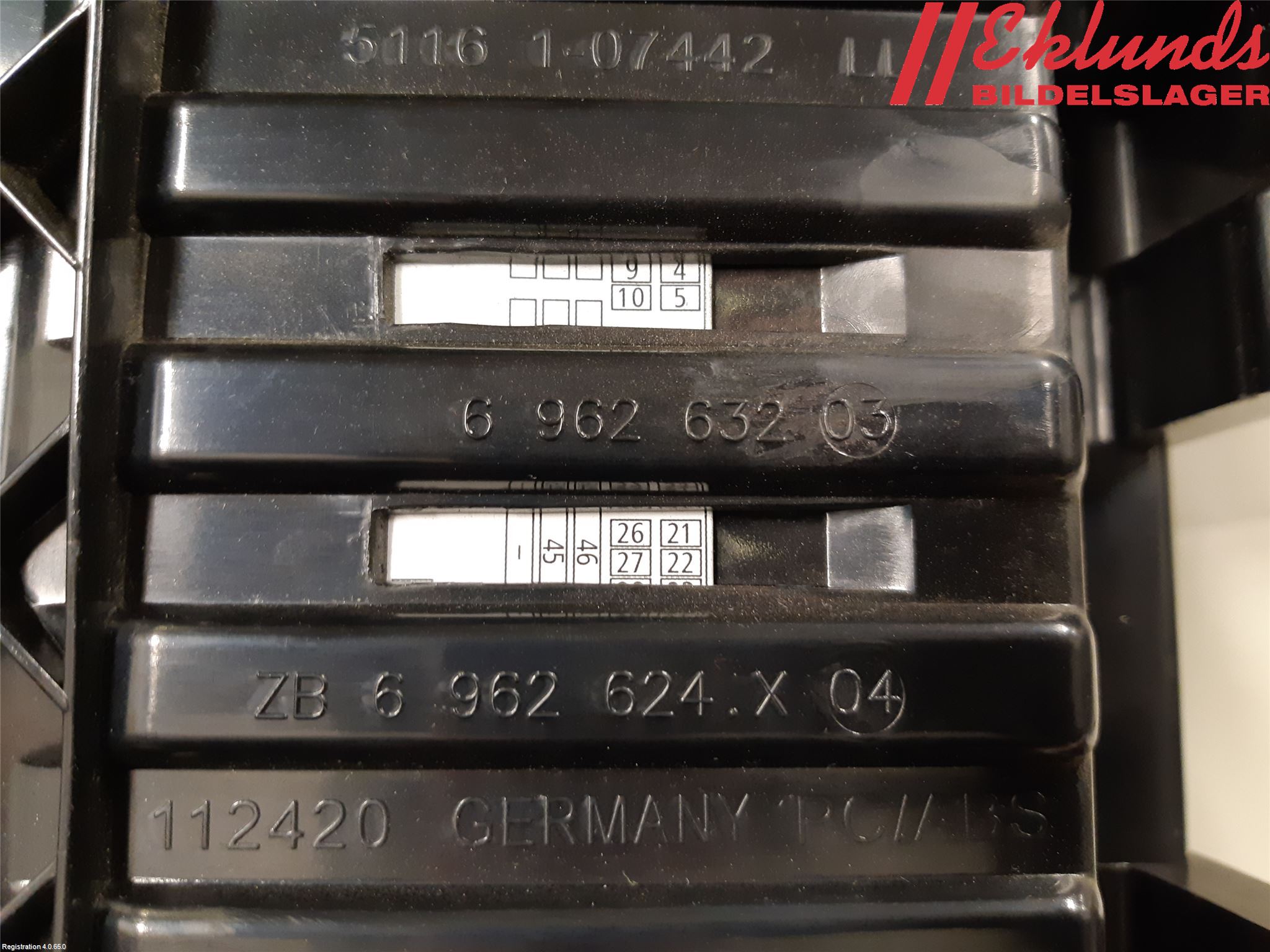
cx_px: 635
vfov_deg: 53.1
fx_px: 954
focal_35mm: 26
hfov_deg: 67.3
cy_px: 476
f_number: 1.7
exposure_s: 1/25
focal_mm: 3.93
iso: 200
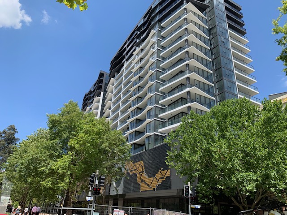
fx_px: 216
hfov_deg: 67.3
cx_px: 144
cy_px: 108
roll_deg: -4.6
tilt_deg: +25.8
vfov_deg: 53.1
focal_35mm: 26
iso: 25
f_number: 1.8
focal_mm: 4.25
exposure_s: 1/1689
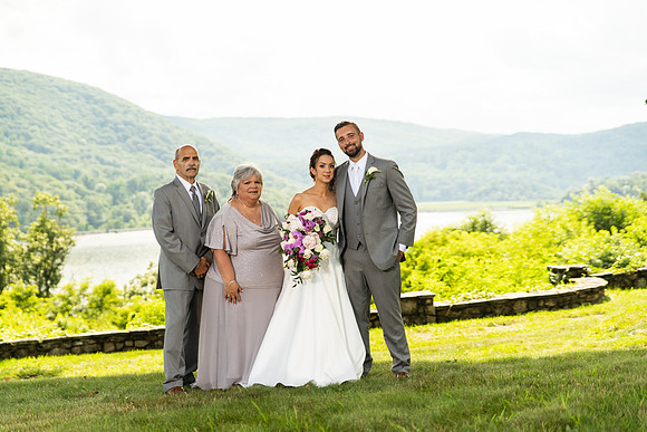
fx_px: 1258
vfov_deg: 19.5
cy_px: 216
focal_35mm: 70
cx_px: 324
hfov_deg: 28.8
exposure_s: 1/4000
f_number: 2.8
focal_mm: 70
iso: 1000
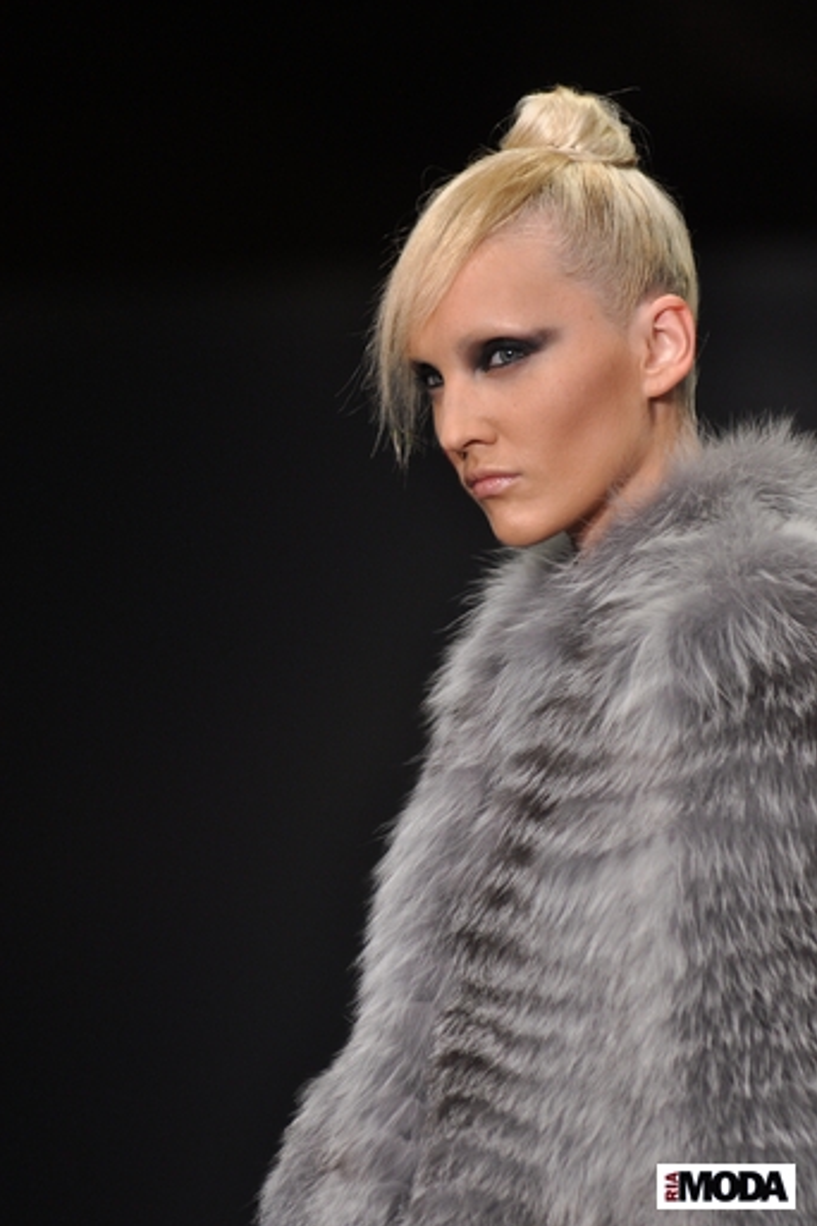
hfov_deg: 5.3
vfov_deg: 8.0
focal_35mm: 258
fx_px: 8782
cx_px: 407
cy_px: 612
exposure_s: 1/250
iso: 640
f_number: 3.5
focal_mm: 170
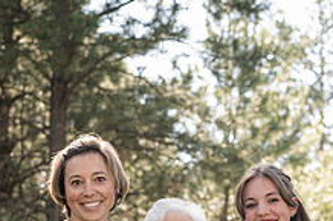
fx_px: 1229
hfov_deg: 15.3
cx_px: 269
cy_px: 258
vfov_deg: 10.2
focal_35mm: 133
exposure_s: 1/1000
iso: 800
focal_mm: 50
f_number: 3.5
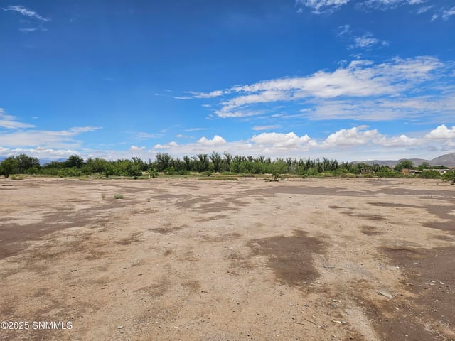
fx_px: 302
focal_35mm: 23
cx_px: 228
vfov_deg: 58.9
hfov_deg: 73.9
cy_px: 170
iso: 10
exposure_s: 1/1742
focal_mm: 6.3
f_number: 1.7
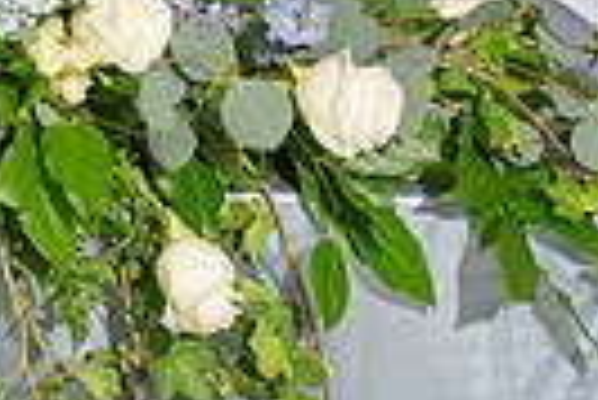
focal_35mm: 195
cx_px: -312
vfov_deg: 6.7
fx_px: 3243
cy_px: -515
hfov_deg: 10.2
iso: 640
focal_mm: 34.5
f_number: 8
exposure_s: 1/160
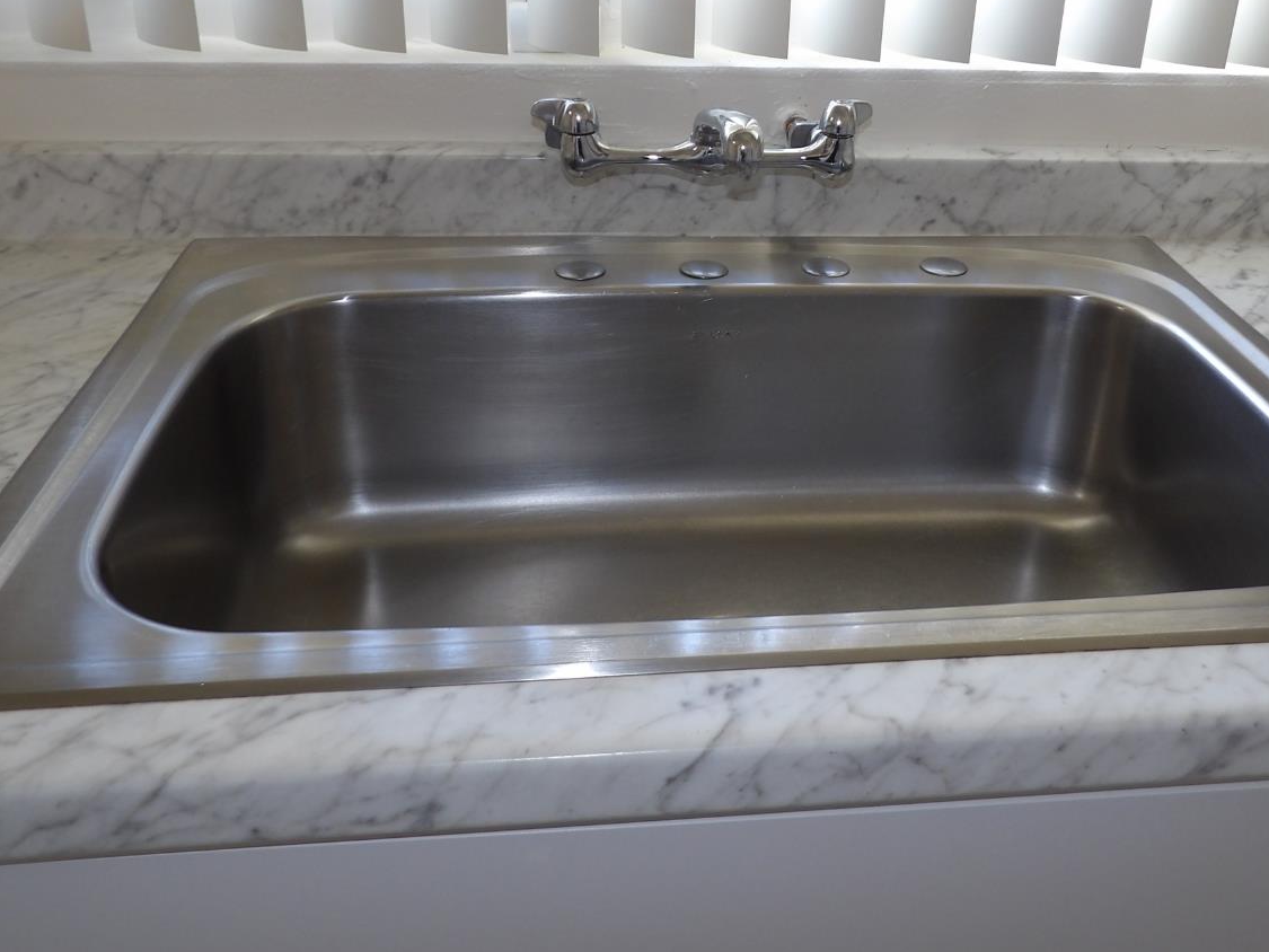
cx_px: 754
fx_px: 1173
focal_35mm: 32
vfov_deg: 43.7
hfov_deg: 56.4
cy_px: 336
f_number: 2.8
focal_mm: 4.3
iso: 100
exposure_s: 1/36
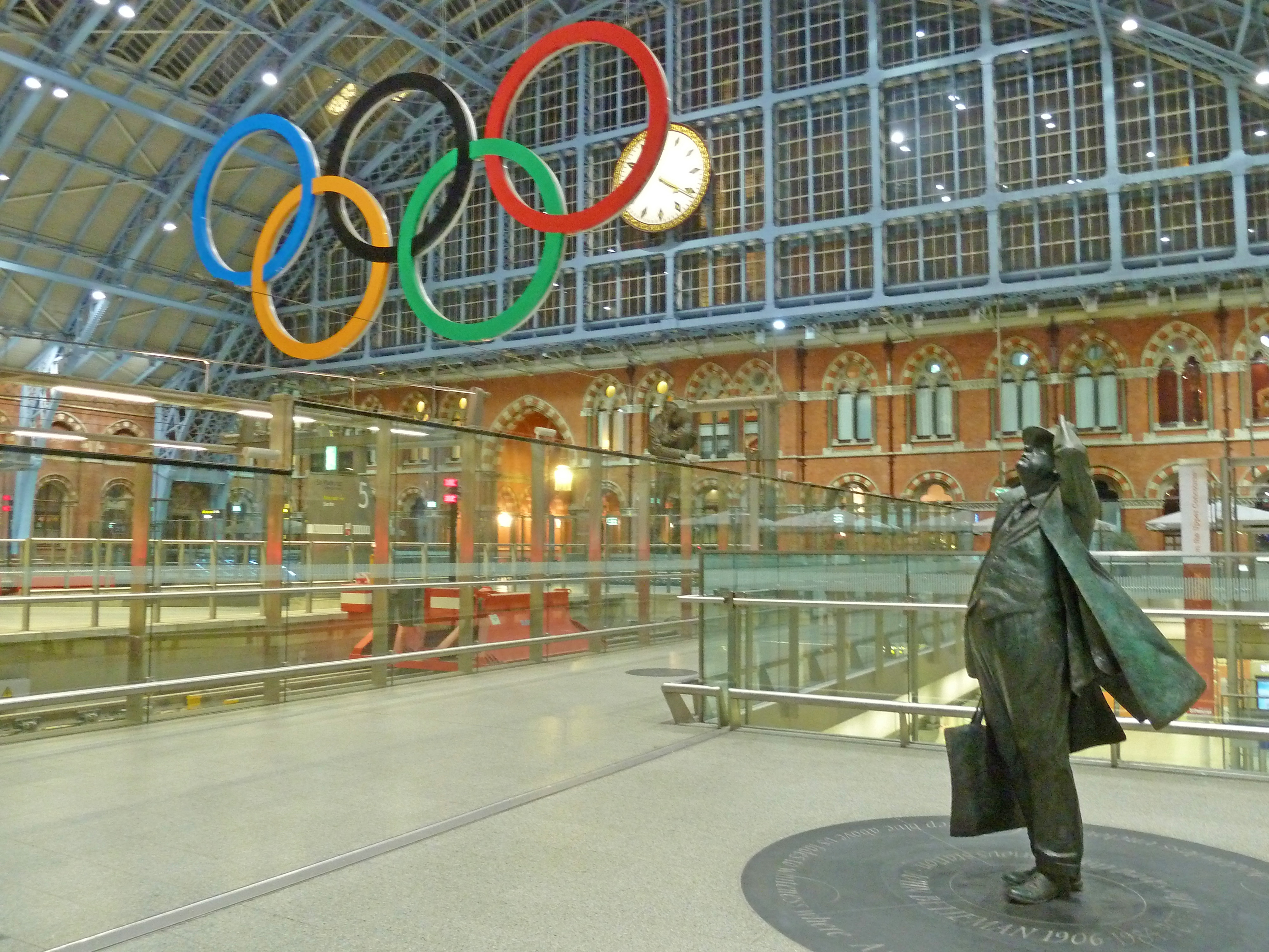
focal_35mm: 29
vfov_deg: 48.2
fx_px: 1063
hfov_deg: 61.7
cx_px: 634
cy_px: 476
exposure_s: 1/6
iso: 400
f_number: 3.4
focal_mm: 4.7
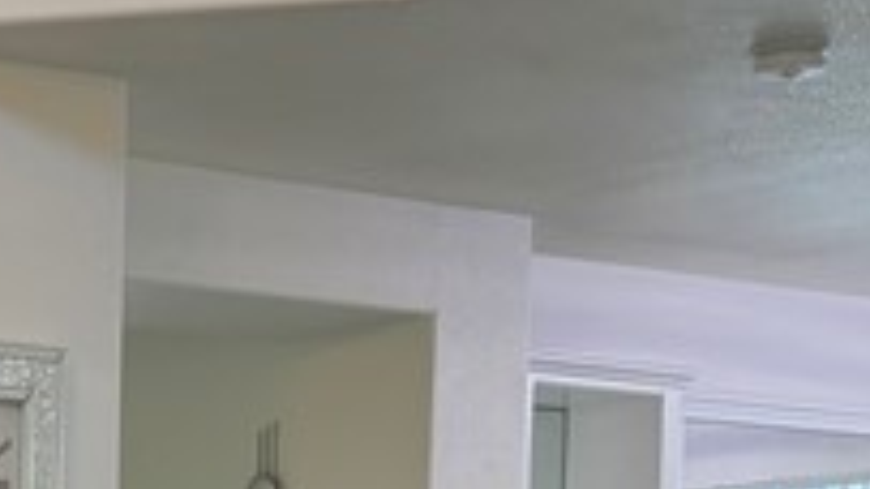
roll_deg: +0.1
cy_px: 1090
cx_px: -343
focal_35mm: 132
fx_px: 3044
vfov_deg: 8.5
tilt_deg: -5.8
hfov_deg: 15.3
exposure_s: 1/120
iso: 200
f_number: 1.78
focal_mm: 6.76
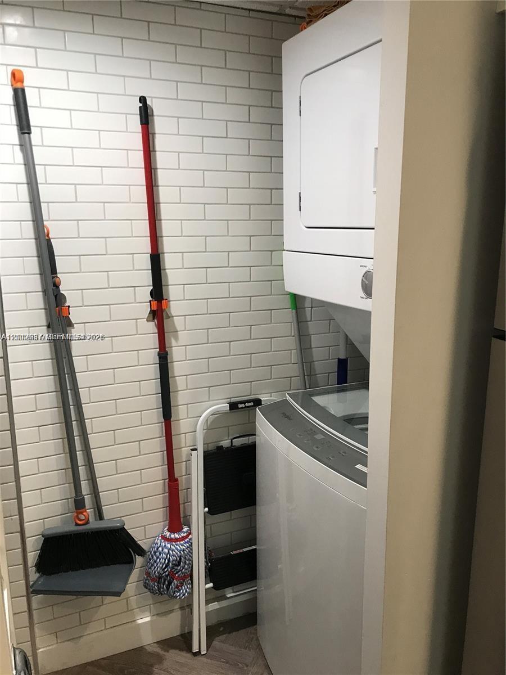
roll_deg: +1.4
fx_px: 546
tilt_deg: -12.1
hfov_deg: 49.7
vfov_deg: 63.4
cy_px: 338
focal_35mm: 28
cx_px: 253
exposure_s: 1/30
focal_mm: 3.99
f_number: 1.8
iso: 32
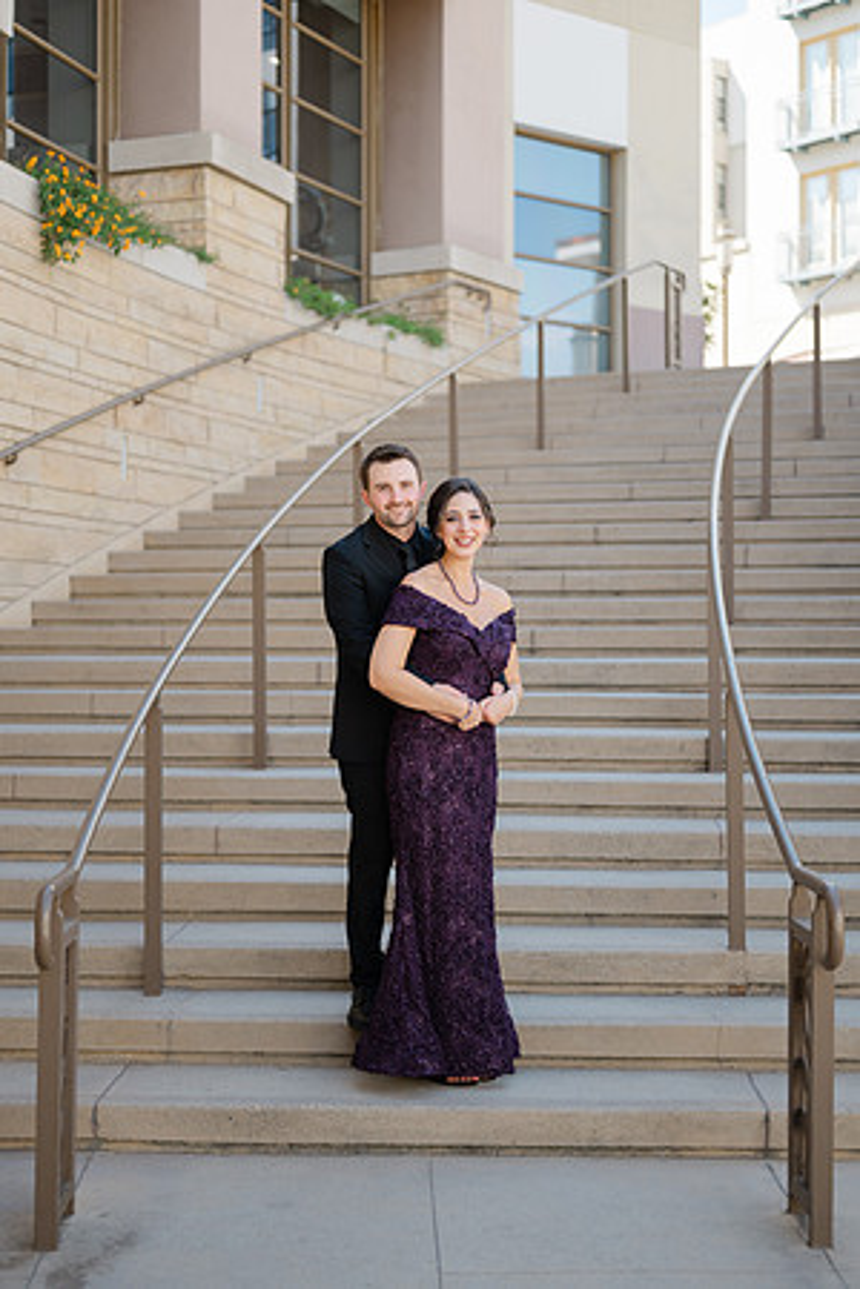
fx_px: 1792
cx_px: 430
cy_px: 644
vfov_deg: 39.6
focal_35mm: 50
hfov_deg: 27.0
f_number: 2
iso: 64
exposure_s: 1/400
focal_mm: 50
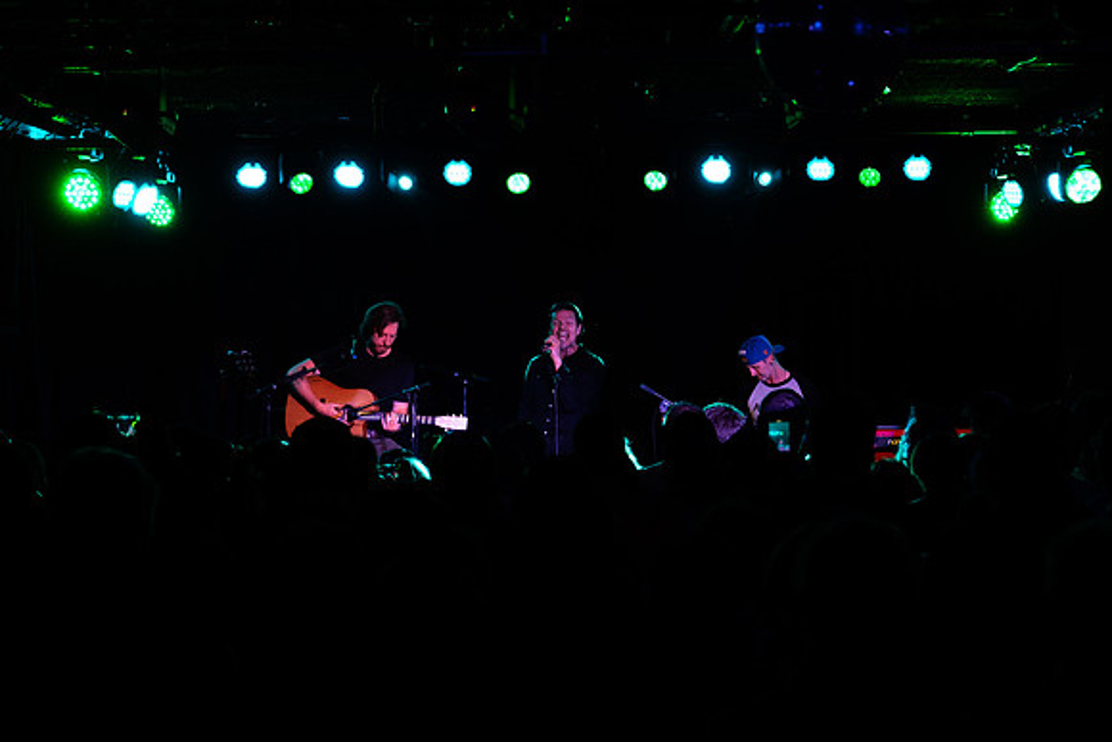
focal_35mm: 90
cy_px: 357
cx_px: 543
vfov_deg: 15.2
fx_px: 2788
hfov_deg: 22.6
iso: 3200
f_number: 3.5
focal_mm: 70
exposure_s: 1/160
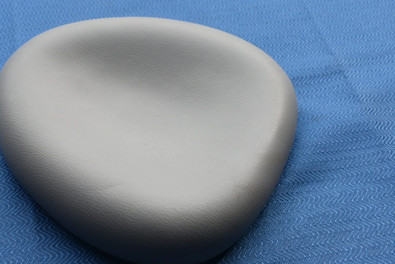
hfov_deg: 36.0
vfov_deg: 24.6
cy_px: 144
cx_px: 141
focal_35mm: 55
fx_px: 604
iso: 200
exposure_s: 1/250
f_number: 6.3
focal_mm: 24
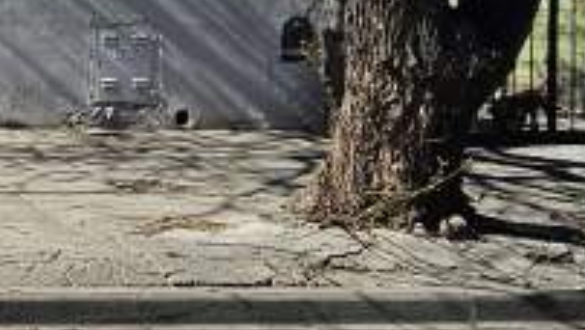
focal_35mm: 84
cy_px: -12
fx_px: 1304
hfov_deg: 18.1
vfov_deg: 14.2
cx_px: -553
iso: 50
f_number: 2.2
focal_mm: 2.2
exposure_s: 1/3333
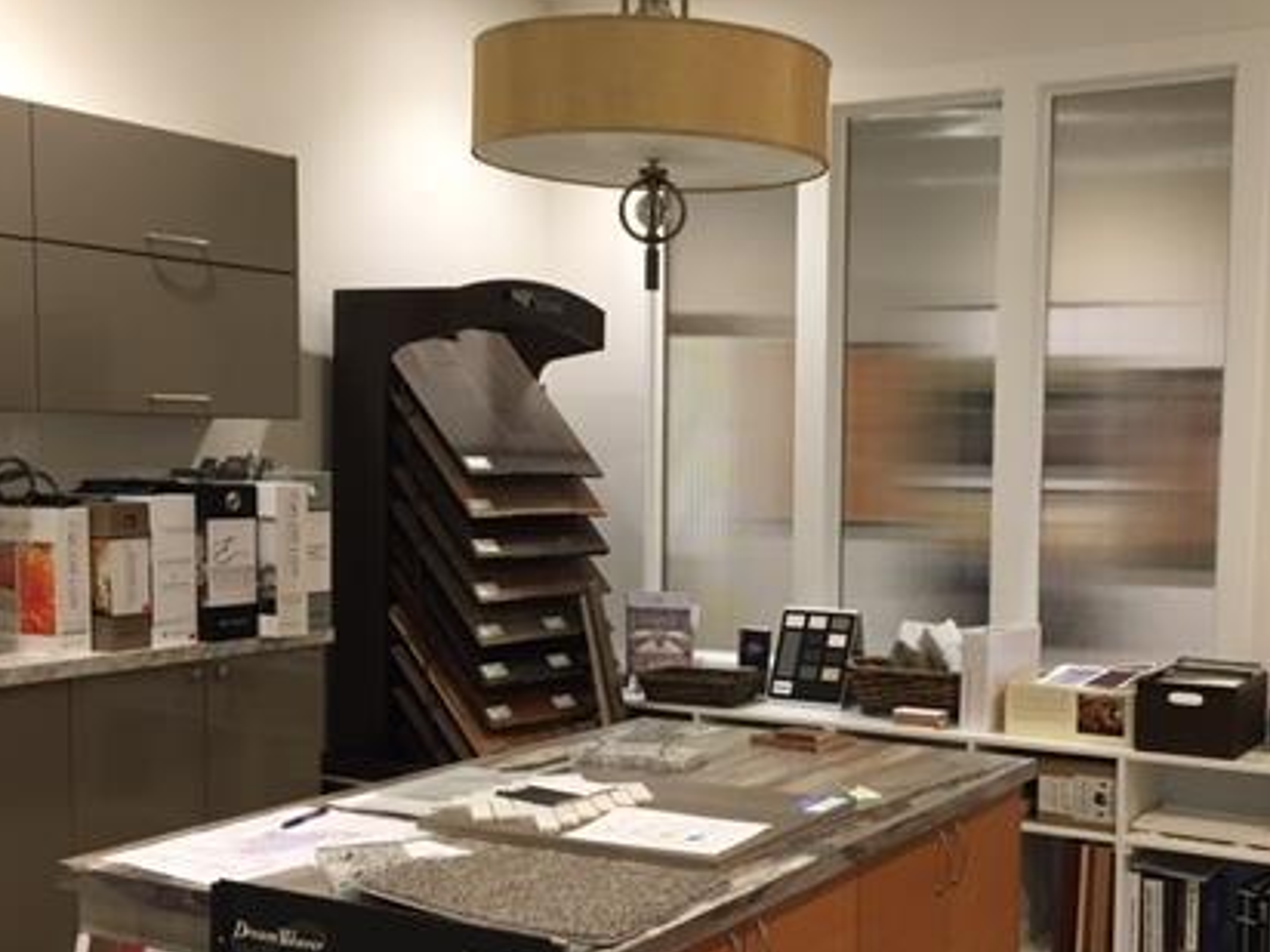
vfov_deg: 32.1
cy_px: 585
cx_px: 783
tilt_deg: -4.7
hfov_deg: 41.8
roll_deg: -0.1
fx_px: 1651
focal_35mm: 45
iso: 160
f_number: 2.2
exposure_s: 1/30
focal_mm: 4.15
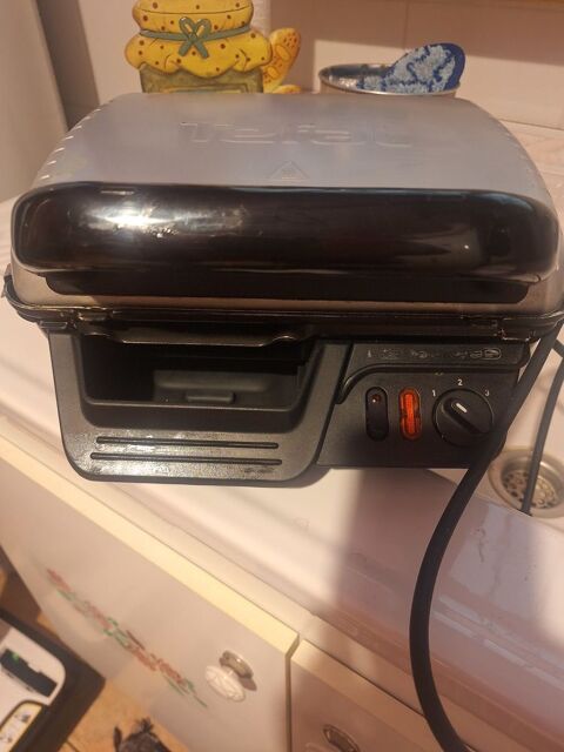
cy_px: 376
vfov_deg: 73.9
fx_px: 500
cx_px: 282
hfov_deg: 58.9
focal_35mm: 23
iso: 250
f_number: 1.8
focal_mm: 5.54
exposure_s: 1/50
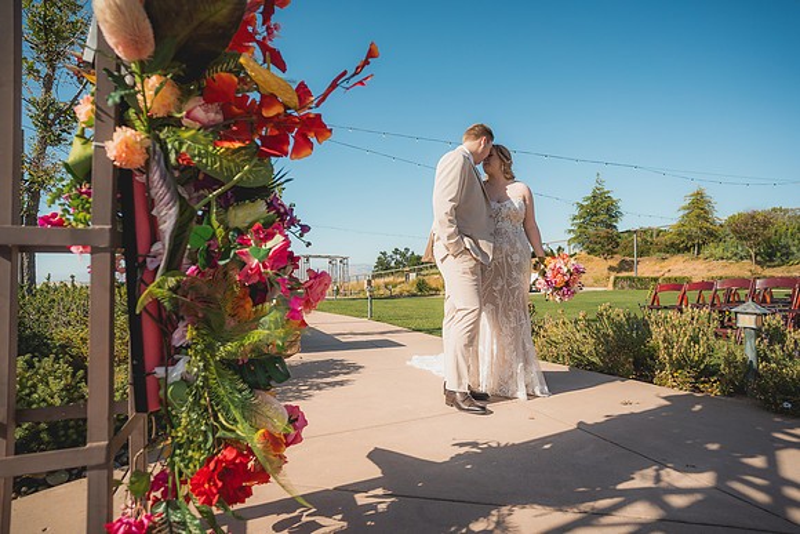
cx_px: 400
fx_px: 400
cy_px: 267
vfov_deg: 67.4
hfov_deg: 90.0
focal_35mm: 18
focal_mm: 18
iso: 125
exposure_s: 1/2000
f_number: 2.8
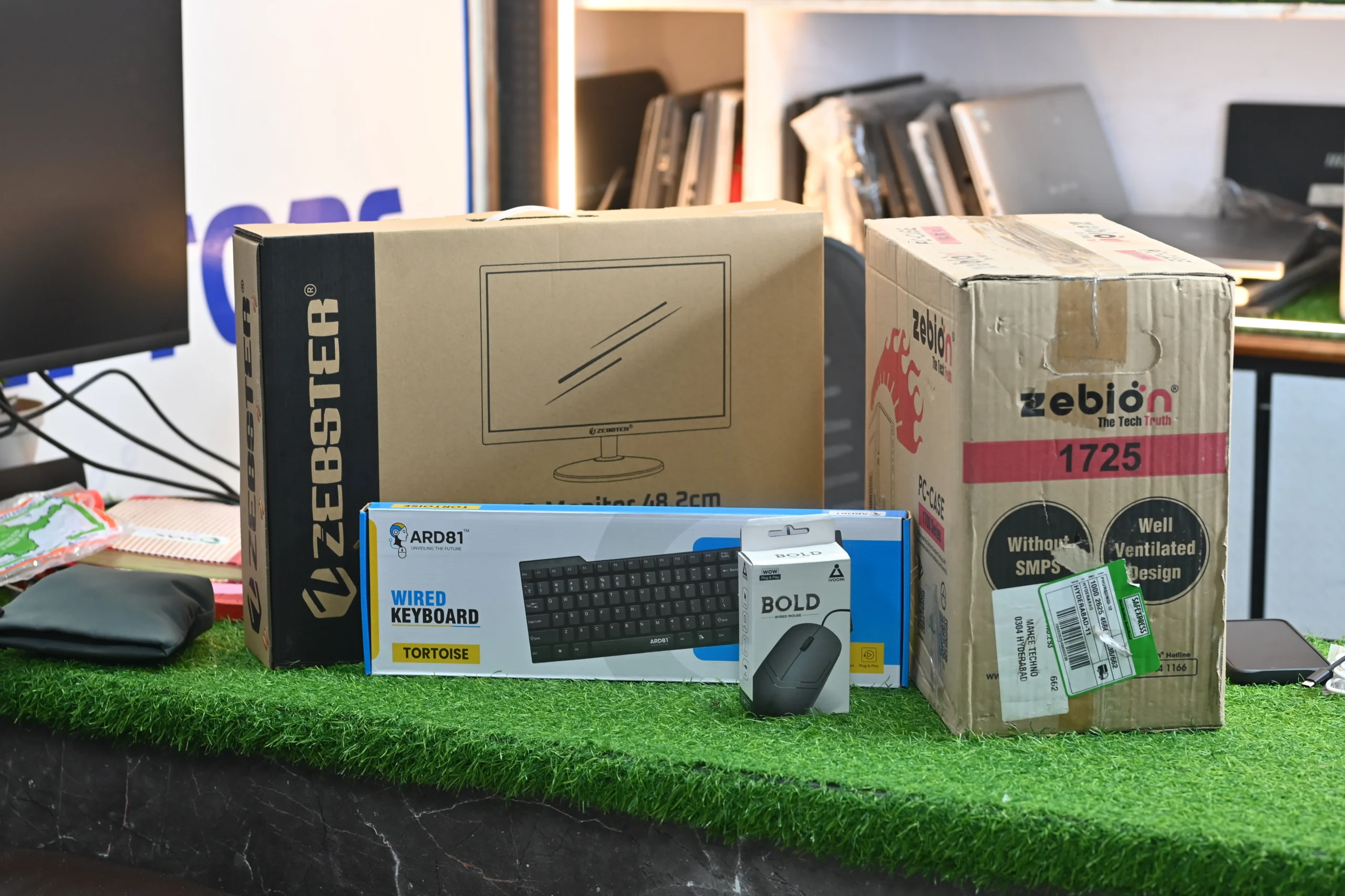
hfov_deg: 27.0
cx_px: 672
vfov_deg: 18.2
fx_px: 2802
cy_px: 448
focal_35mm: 75
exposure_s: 1/50
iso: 220
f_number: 3.2
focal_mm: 50
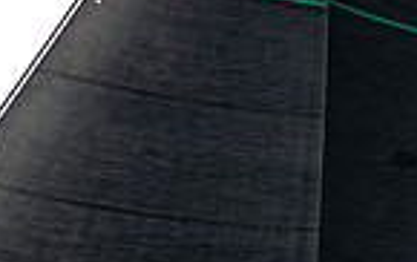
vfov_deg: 1.7
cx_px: 590
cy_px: 458
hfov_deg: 2.7
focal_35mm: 783
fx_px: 8909
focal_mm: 185
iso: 320
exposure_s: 1/640
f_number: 5.6
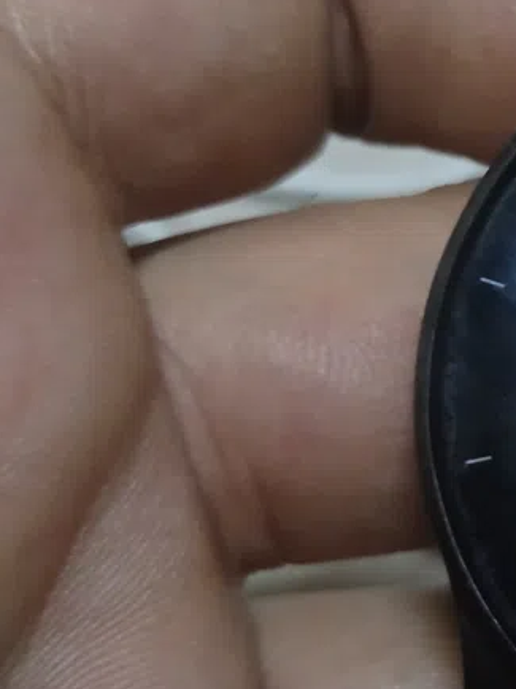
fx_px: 1691
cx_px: 743
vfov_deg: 23.0
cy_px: 315
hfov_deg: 16.1
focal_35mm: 85
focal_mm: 3.98
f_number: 1.8
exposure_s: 1/20
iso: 800
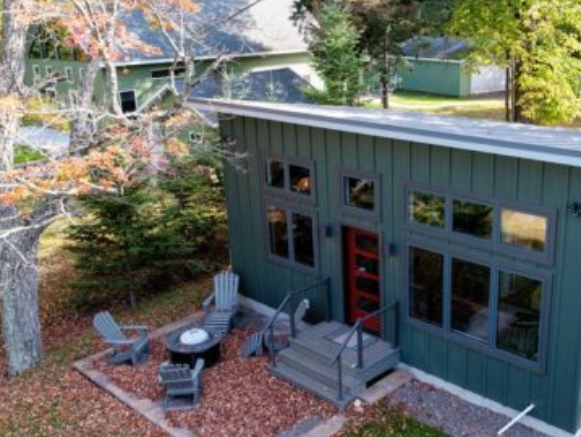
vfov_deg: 36.8
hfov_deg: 46.8
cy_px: 243
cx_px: 403
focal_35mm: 39
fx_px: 655
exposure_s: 1/320
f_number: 2.8
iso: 280
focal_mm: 12.29
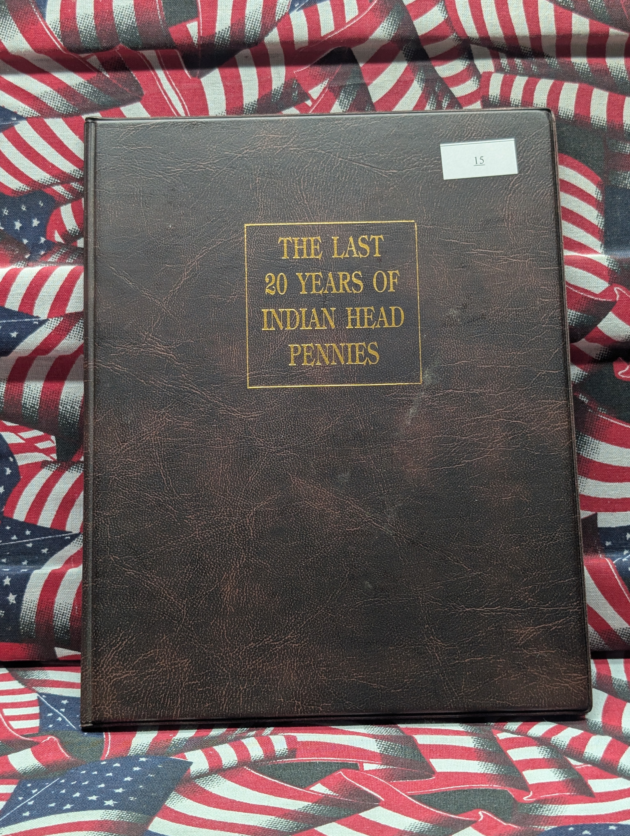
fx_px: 1186
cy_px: 418
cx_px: 315
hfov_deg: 29.7
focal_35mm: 49
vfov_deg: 38.9
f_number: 1.68
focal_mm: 6.9
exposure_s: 1/65
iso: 67
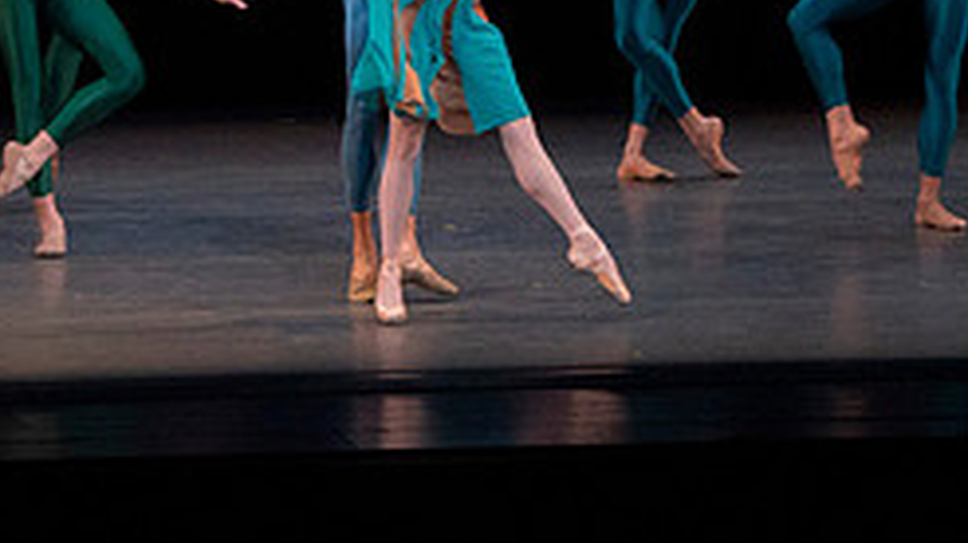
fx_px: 11722
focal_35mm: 457
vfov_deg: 2.6
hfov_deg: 4.7
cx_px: 397
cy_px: -211
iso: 8000
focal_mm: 185
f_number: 7.1
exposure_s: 1/400
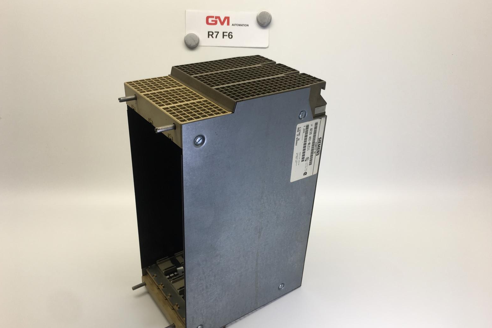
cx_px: 240
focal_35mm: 31
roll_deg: -0.7
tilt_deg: -30.6
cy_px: 173
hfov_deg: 60.3
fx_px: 424
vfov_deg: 42.3
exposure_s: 1/100
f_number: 2.2
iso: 25
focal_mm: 4.15
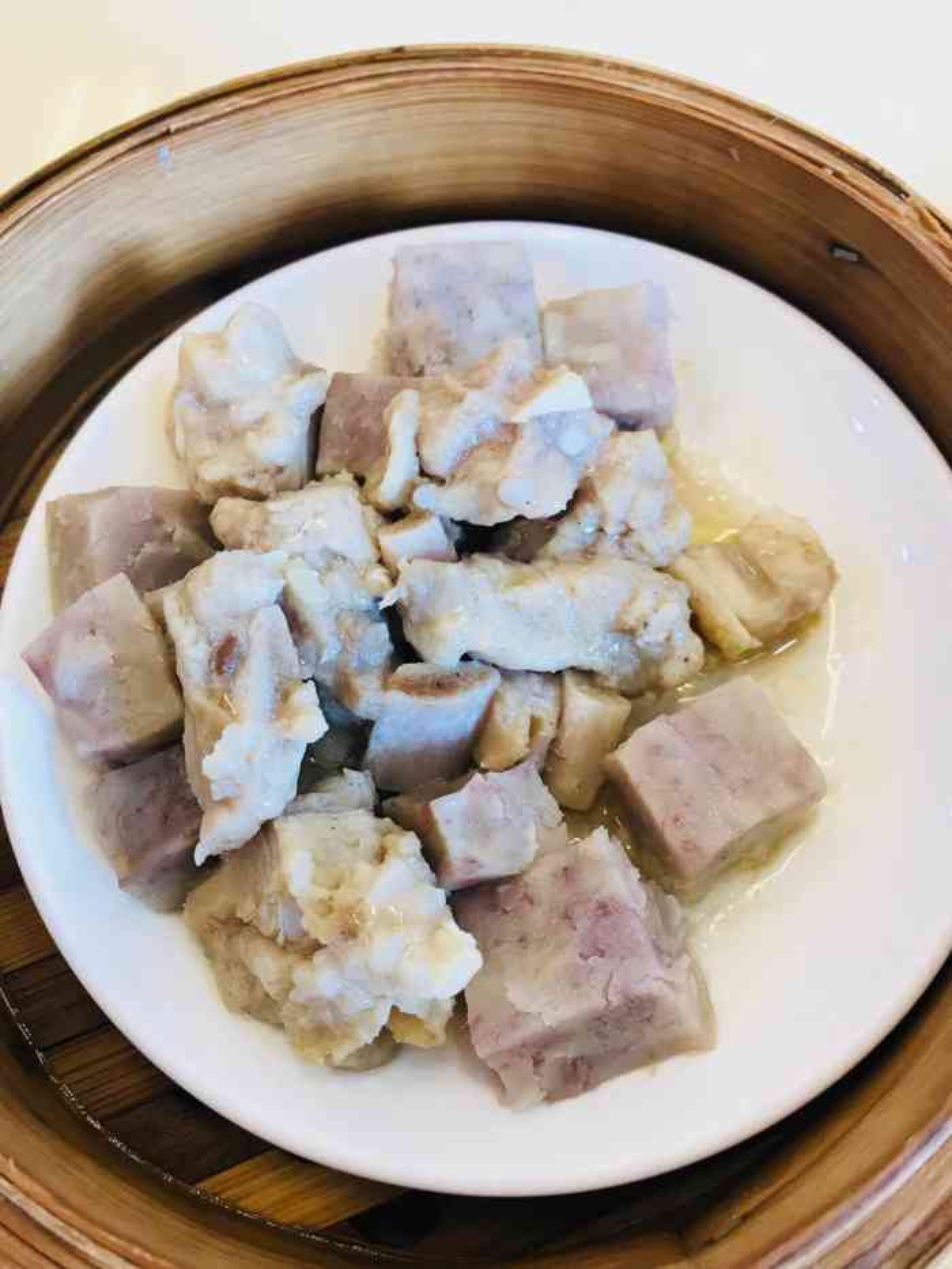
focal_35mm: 28
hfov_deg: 49.8
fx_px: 1026
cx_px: 476
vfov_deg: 63.4
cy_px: 634
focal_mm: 3.99
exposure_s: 1/33
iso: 32
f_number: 1.8
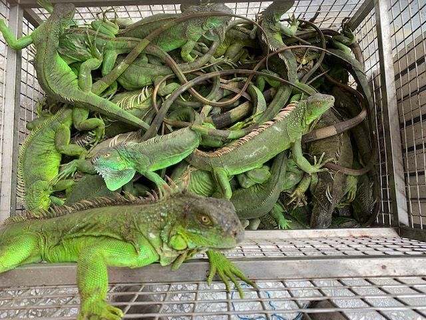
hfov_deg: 67.3
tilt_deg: -84.3
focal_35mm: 26
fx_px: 320
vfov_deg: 53.1
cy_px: 160
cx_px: 213
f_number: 1.8
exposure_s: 1/121
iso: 40
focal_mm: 4.25
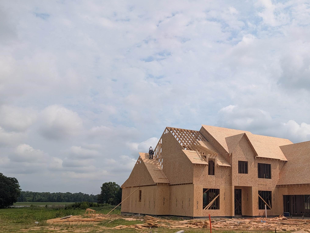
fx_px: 323
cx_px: 209
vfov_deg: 39.5
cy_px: 142
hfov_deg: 50.3
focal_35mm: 36
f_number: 1.68
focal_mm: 6.9
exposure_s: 1/2717
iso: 28
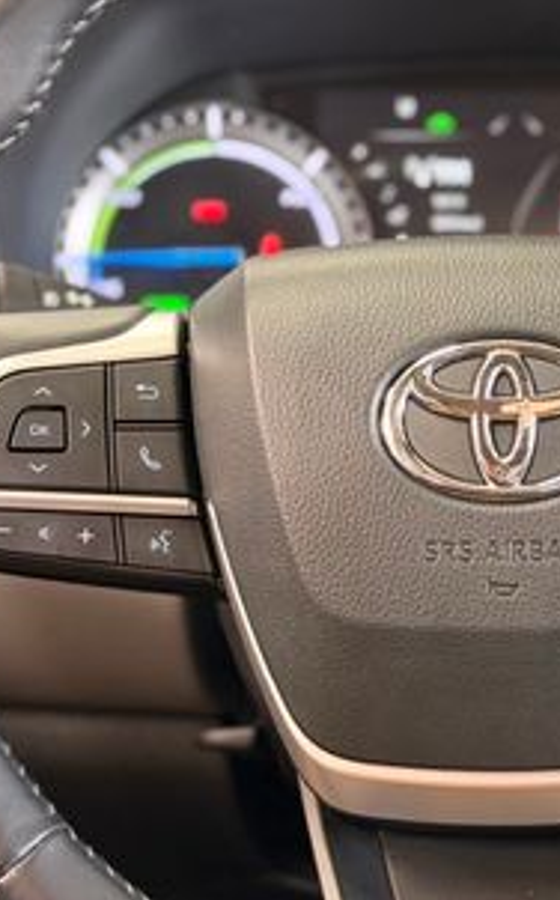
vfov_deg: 19.3
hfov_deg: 12.0
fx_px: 2645
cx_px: 533
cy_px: 426
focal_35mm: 108
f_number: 1.78
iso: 320
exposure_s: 1/40
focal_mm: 6.76
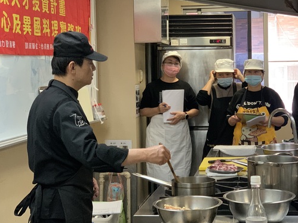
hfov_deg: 26.6
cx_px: 184
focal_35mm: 73
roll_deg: +1.1
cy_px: 105
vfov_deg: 20.2
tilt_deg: -2.0
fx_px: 628
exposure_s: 1/60
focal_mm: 6
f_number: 2.4
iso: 200
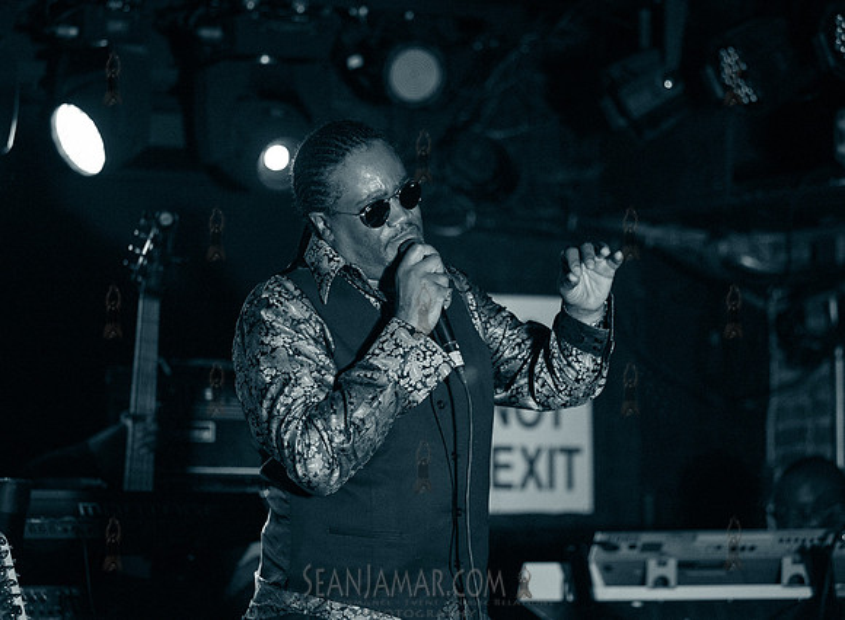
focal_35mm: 133
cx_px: 394
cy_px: 277
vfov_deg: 11.0
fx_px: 3232
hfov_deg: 14.9
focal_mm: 112
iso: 4000
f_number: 2.8
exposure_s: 1/320
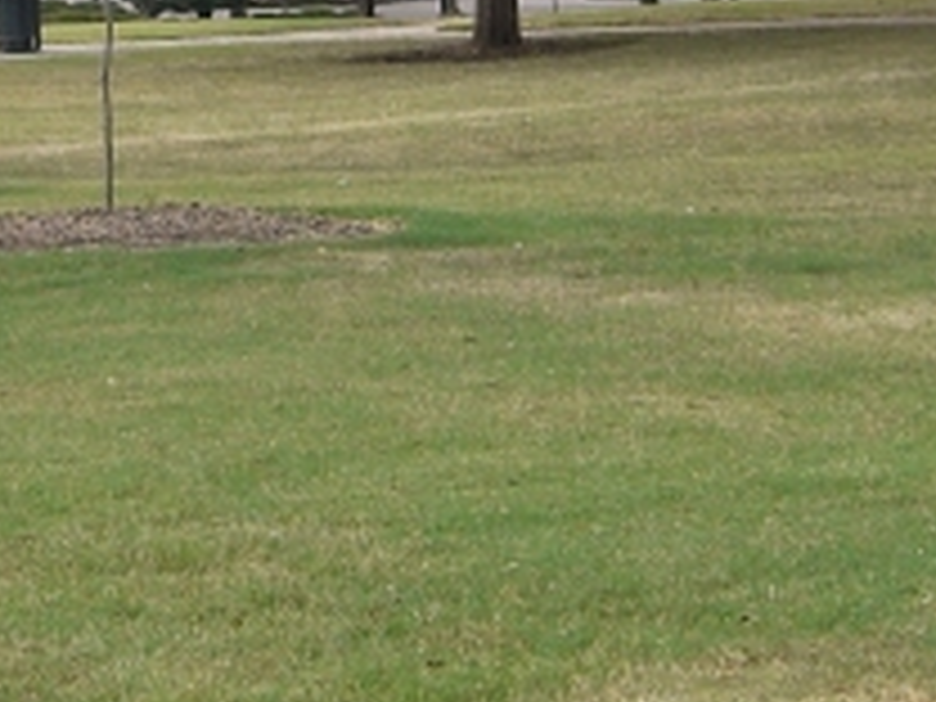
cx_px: 225
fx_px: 3948
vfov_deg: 10.0
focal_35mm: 146
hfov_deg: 13.5
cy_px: -189
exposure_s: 1/250
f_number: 4
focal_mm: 7.9
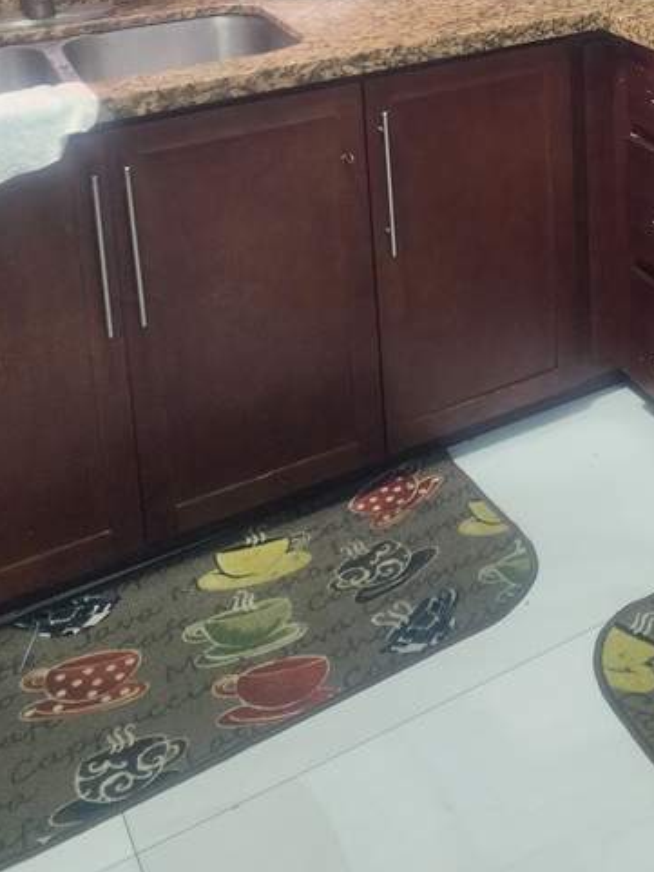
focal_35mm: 51
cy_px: -31
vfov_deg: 33.7
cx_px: 688
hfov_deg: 26.7
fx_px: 1284
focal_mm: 6.4
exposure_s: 1/120
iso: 500
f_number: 1.8
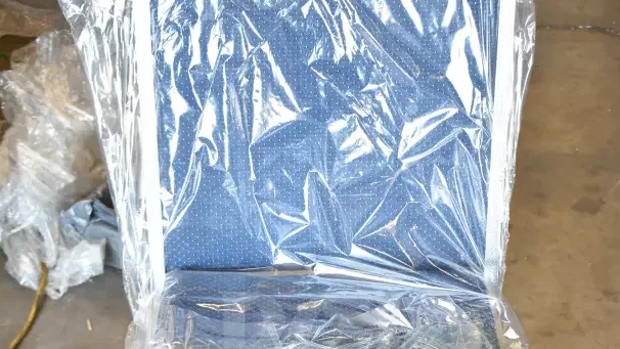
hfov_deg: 30.7
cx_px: 311
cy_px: 373
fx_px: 1131
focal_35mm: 69
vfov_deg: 17.0
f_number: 4.2
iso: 800
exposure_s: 1/50
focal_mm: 29
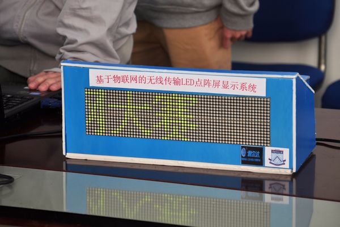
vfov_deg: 9.3
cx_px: 170
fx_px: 1388
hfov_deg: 14.0
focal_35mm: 147
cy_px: 114
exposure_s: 1/13
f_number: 5.6
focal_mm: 98
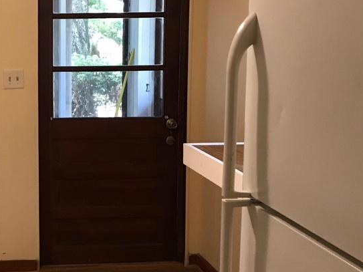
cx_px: -3
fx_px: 692
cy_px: 90
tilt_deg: -5.9
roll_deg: +0.1
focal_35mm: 66
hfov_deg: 27.6
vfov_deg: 22.2
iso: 50
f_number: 1.8
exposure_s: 1/15
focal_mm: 3.99
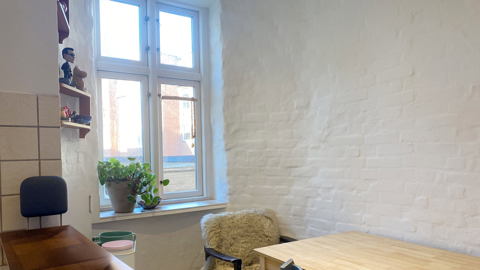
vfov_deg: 40.0
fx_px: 369
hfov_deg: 66.1
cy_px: 163
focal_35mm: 29
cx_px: 241
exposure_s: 1/100
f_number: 1.8
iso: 80
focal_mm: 4.25
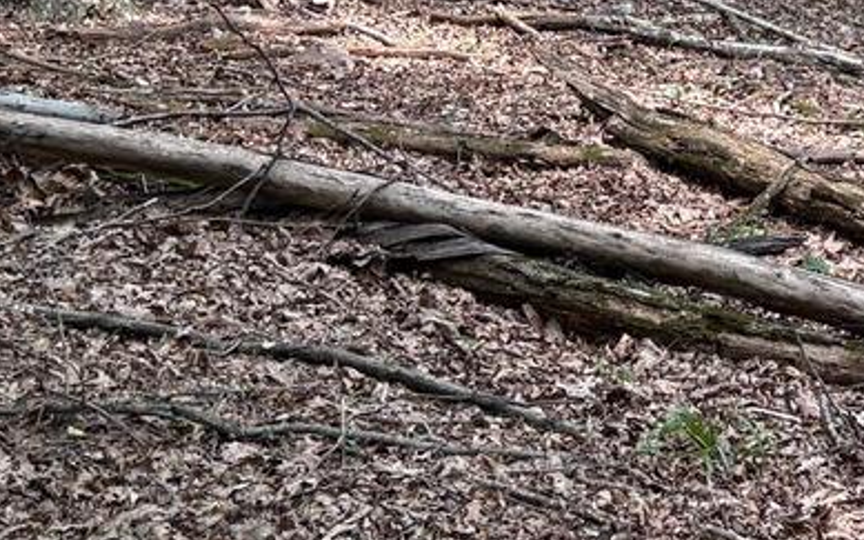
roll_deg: +3.4
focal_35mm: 102
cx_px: 1164
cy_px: -229
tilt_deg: +2.1
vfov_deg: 12.3
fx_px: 2401
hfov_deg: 18.7
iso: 80
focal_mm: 5.96
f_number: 1.6
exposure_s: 1/127
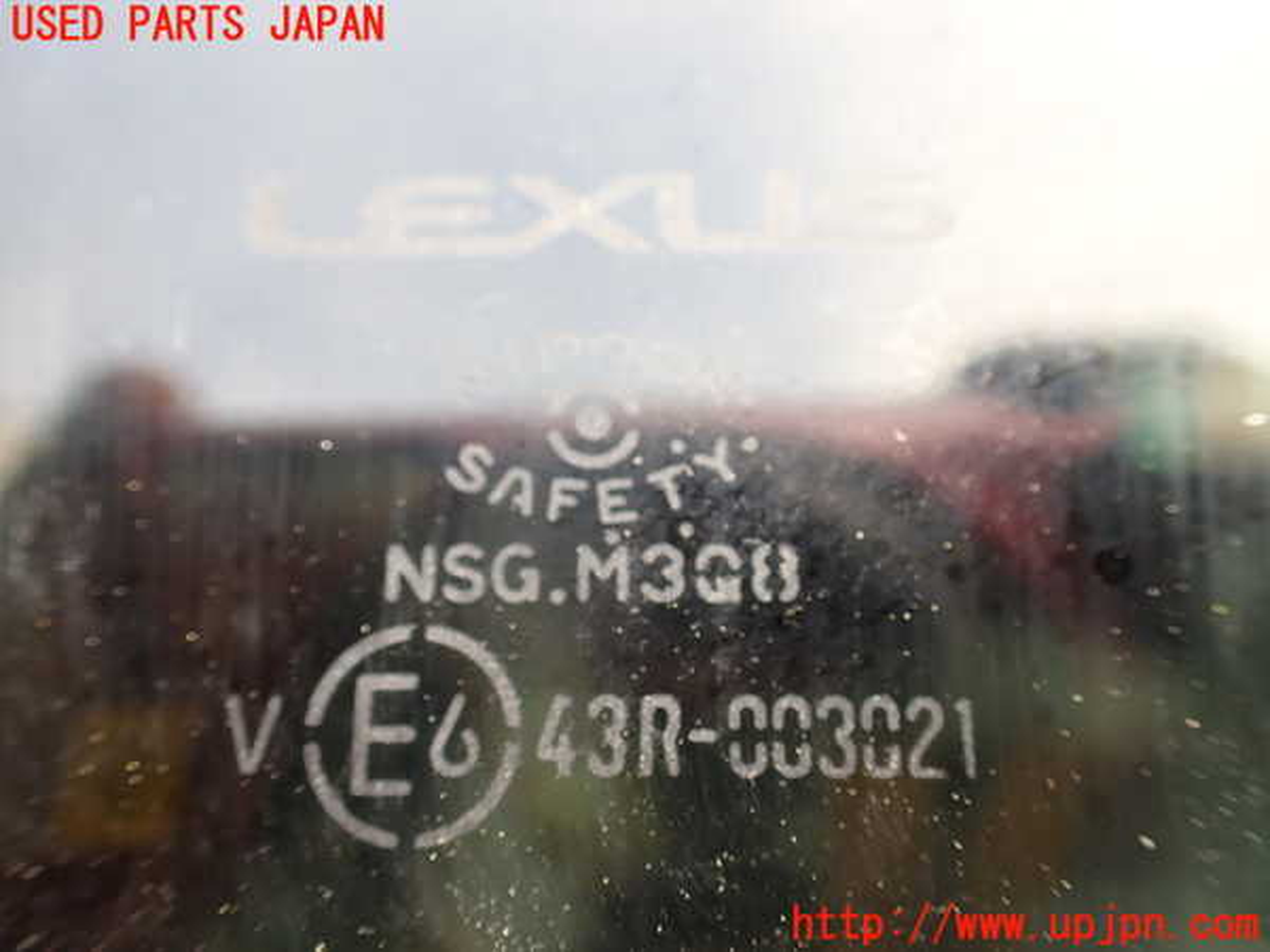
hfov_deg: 60.0
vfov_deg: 46.8
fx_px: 1101
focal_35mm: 30
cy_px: 476
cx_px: 635
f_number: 2.3
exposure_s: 1/125
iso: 160
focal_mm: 5.4
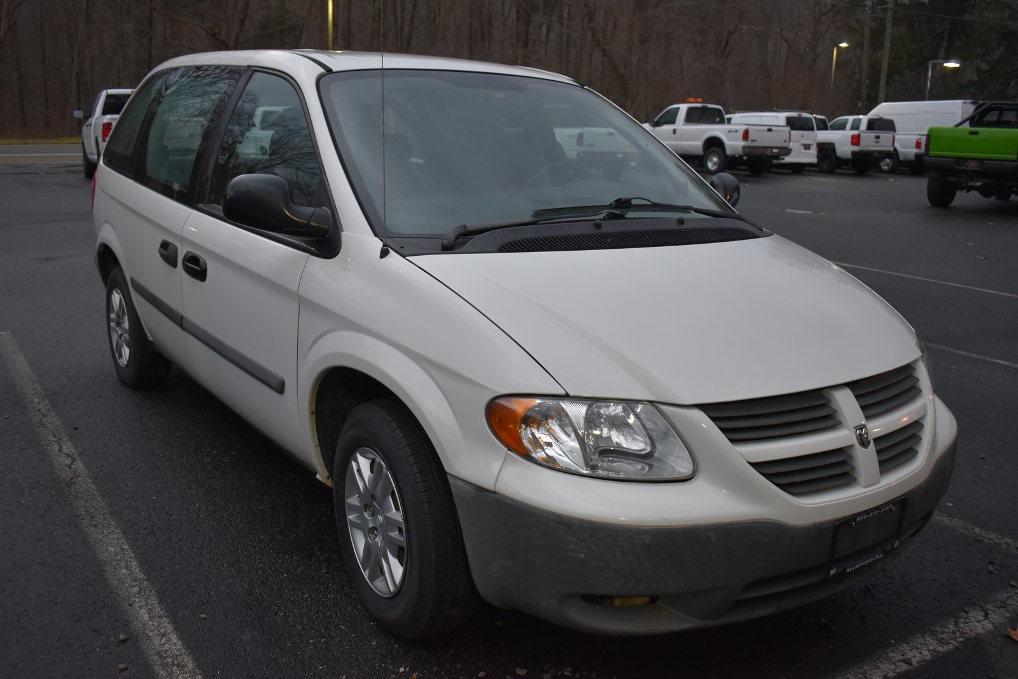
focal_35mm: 33
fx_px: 933
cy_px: 340
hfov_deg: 57.2
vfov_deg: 40.0
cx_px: 509
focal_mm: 22
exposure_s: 1/125
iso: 800
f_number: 3.8
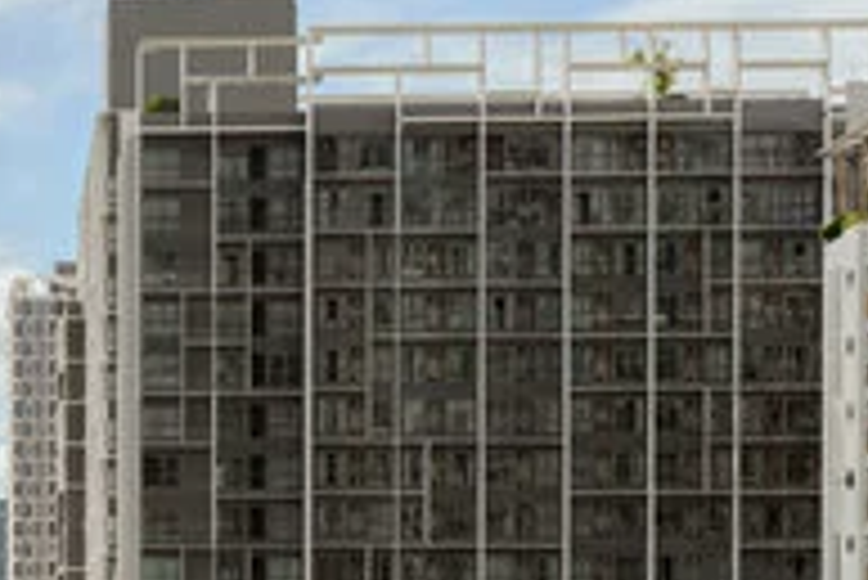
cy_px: 659
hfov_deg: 22.9
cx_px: -108
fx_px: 2003
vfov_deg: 16.0
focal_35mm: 83
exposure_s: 1/640
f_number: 8
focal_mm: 25
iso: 100
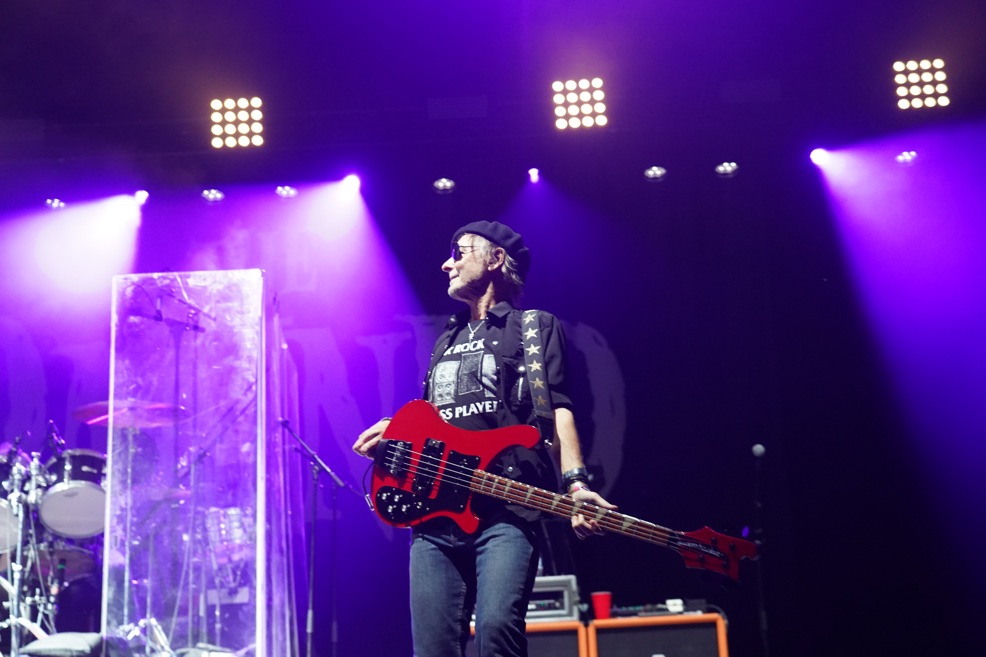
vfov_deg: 26.0
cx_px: 493
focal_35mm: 52
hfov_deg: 38.2
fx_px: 1424
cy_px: 328
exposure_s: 1/160
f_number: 4
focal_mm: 52
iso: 6400
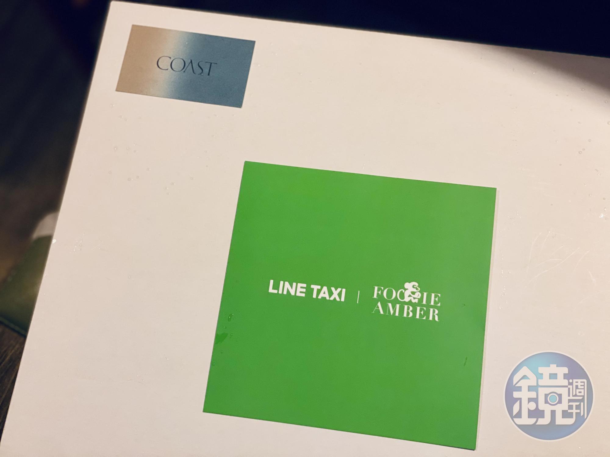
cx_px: 305
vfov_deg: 28.0
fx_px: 916
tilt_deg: -71.2
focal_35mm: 52
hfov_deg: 36.8
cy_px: 228
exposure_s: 1/120
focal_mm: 6
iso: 250
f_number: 2
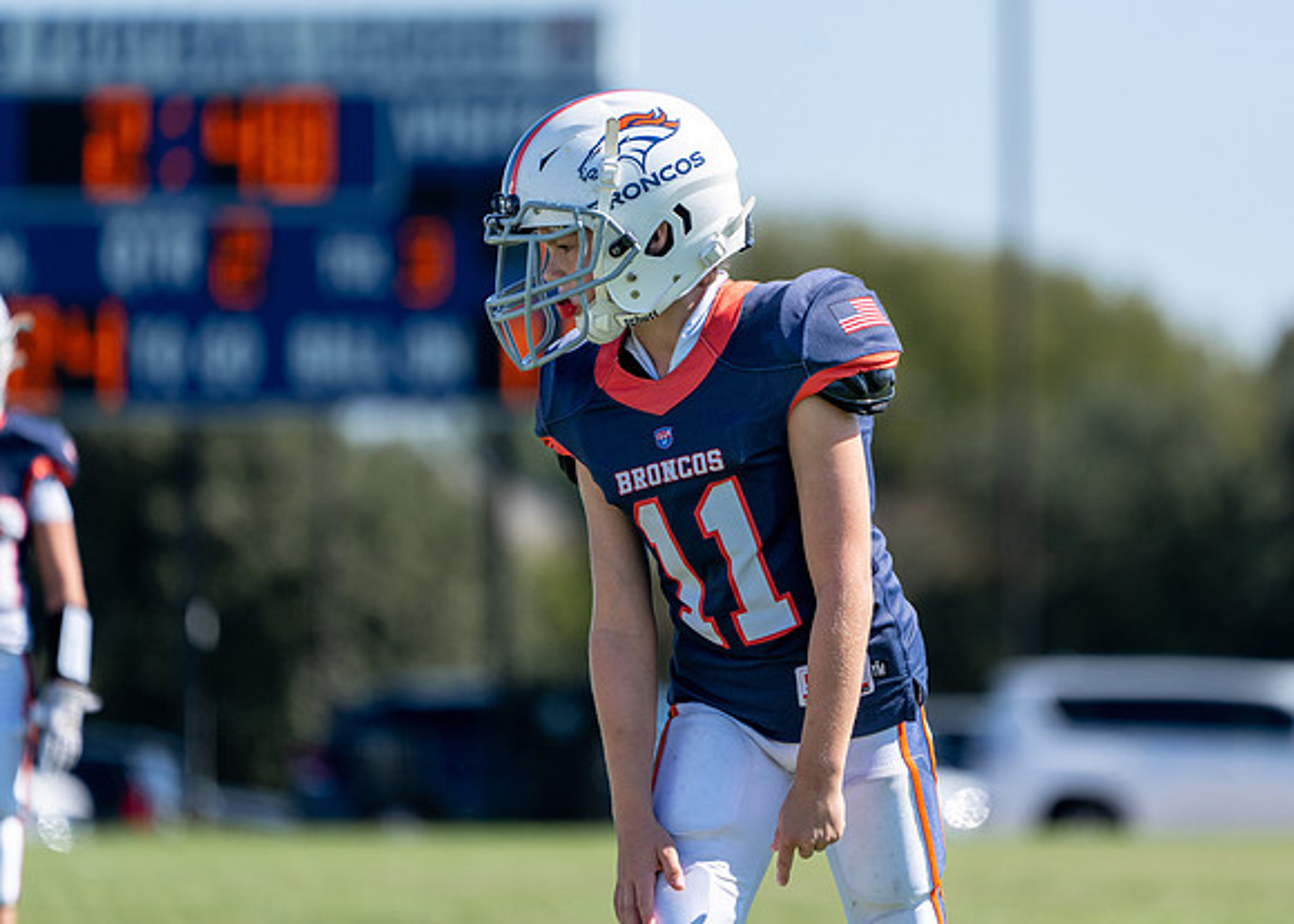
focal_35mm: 481
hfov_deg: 4.2
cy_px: 398
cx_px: 792
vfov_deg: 3.0
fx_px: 17676
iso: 250
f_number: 5.6
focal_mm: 400
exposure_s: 1/1250
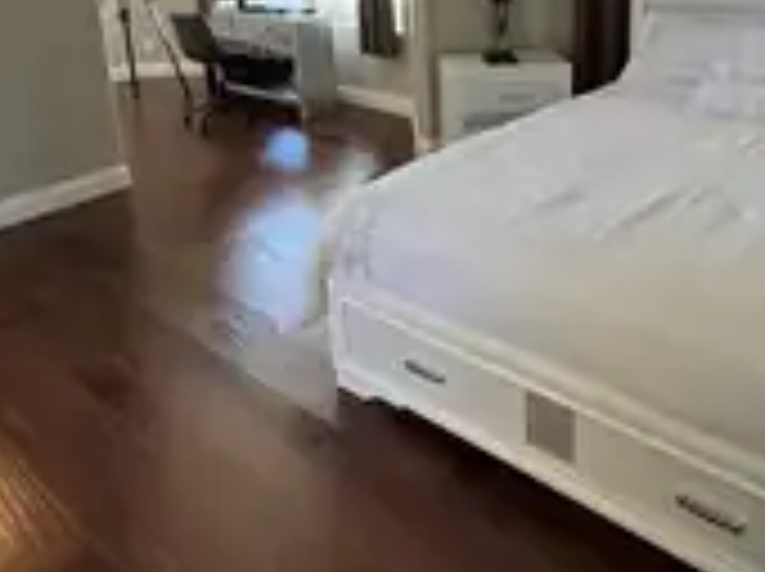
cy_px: 90
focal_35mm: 33
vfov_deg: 40.5
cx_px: 446
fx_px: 728
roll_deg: +2.2
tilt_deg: -14.7
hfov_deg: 55.1
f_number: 2.2
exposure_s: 1/60
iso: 320
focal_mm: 2.22
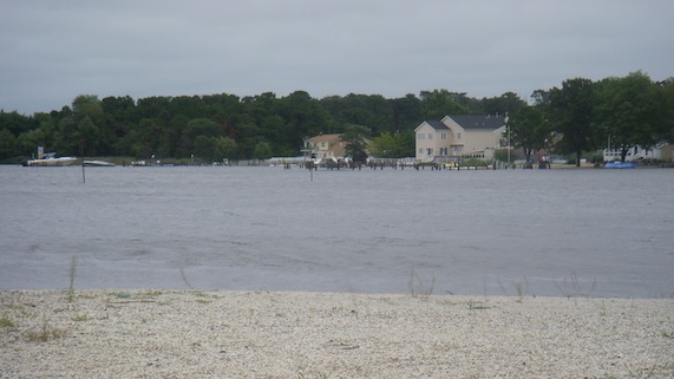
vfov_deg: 10.2
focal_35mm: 119
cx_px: 351
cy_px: 247
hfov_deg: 18.0
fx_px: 2126
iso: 100
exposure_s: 1/500
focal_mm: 17.3
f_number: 4.1
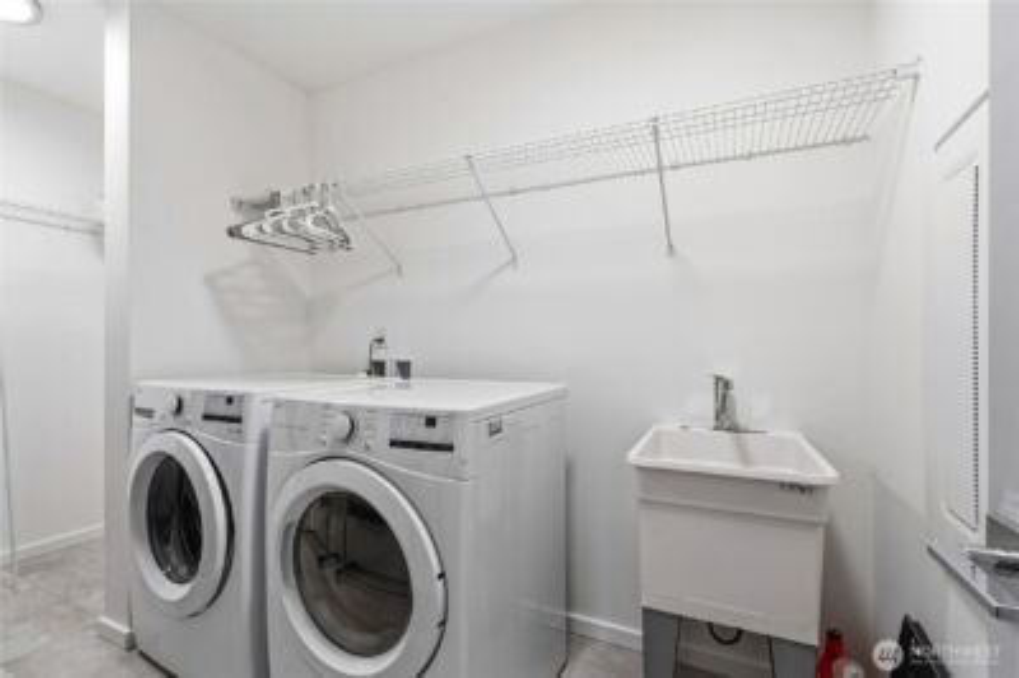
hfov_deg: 96.8
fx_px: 453
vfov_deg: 73.6
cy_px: 339
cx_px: 510
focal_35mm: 16
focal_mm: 16
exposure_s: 1/8
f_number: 11
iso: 100
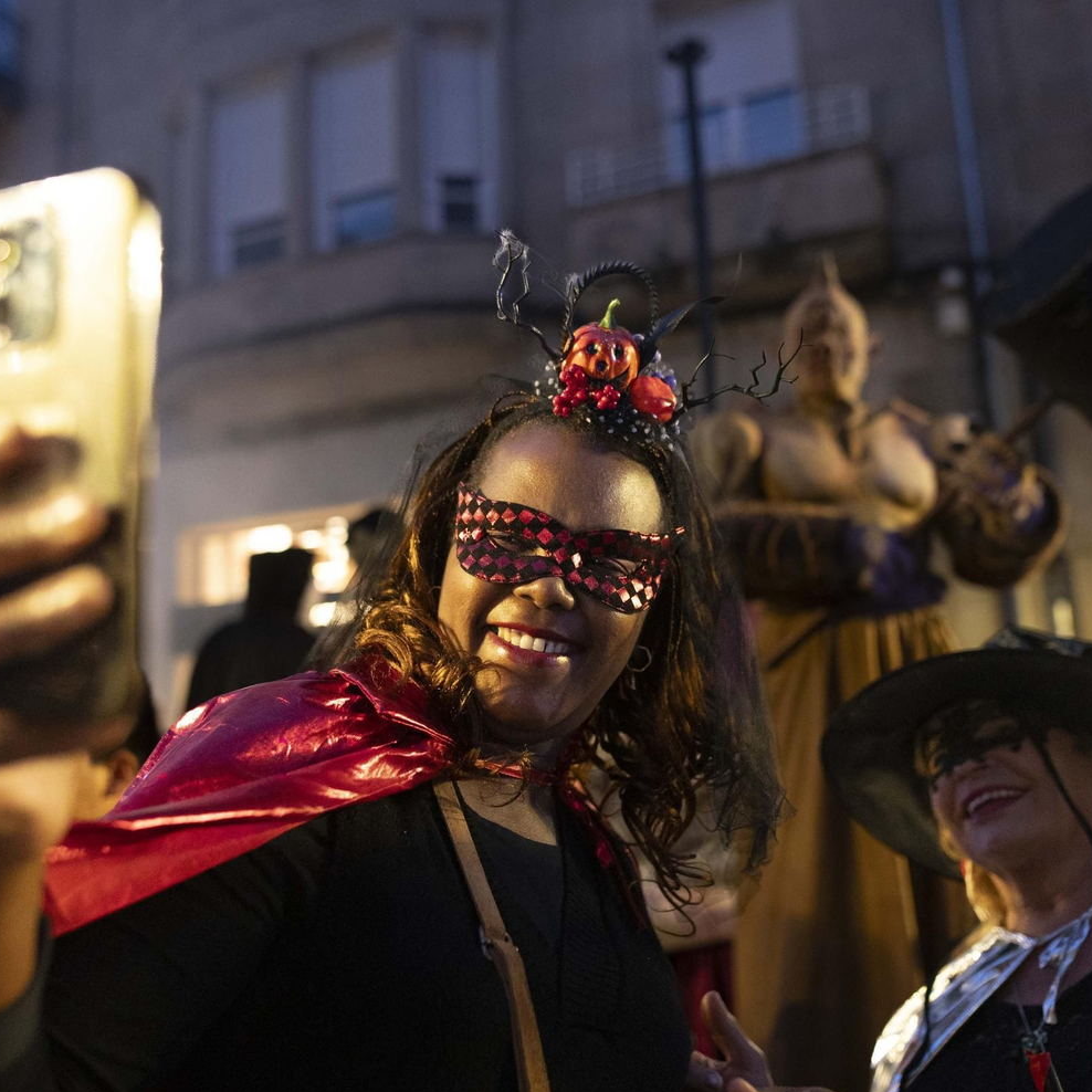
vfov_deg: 49.7
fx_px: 1178
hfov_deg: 49.7
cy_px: 553
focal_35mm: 33
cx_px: 574
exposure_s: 1/125
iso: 3200
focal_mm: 24
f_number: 2.2
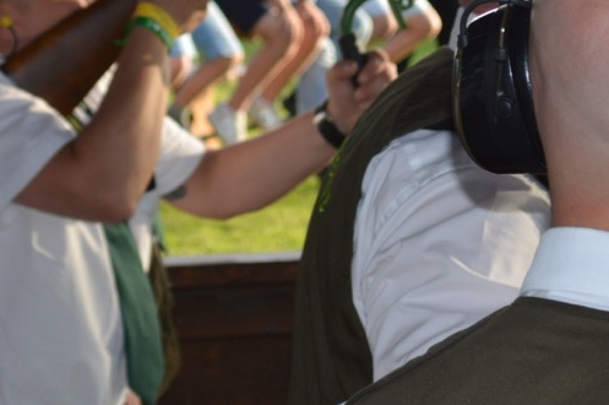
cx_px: 125
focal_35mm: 201
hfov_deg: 10.2
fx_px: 3396
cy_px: -46
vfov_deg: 6.8
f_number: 5.6
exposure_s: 1/125
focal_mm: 52
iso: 200
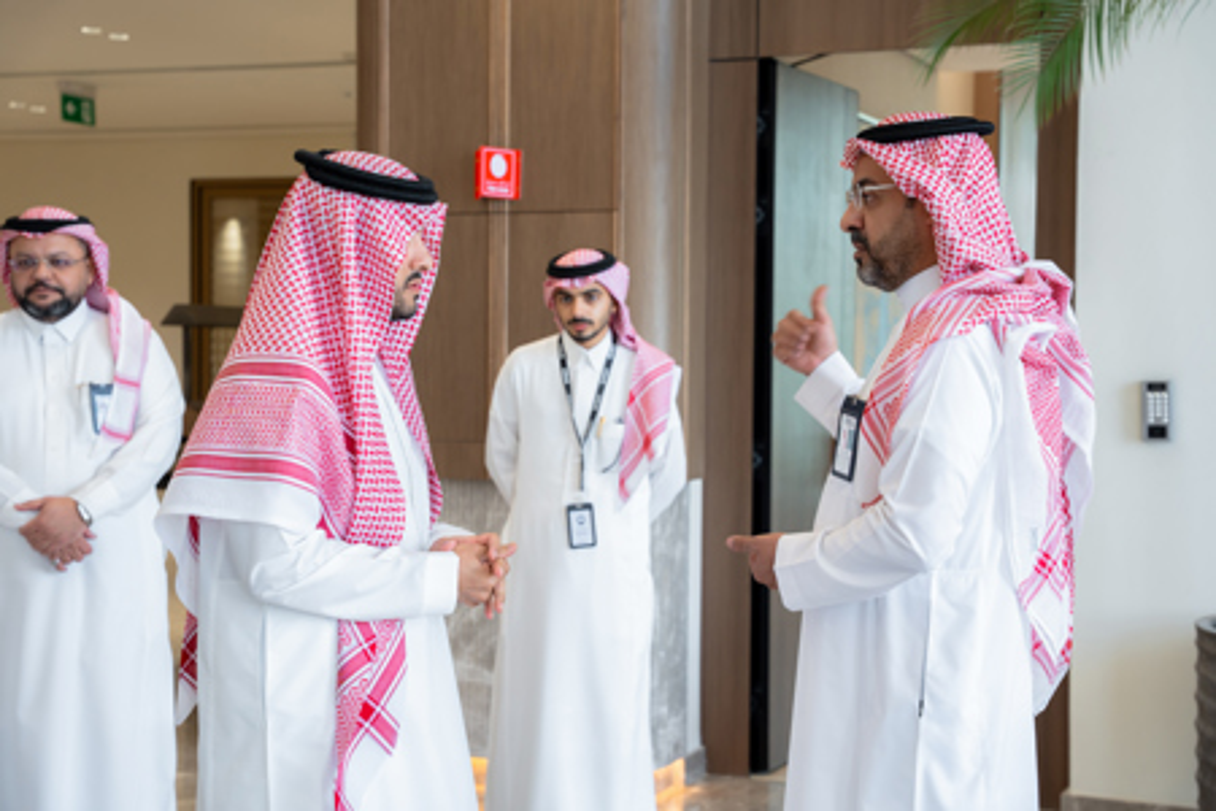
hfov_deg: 33.8
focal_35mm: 59
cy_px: 406
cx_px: 608
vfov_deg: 22.9
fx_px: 1999
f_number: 5
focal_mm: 59.2
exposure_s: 1/60
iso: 640
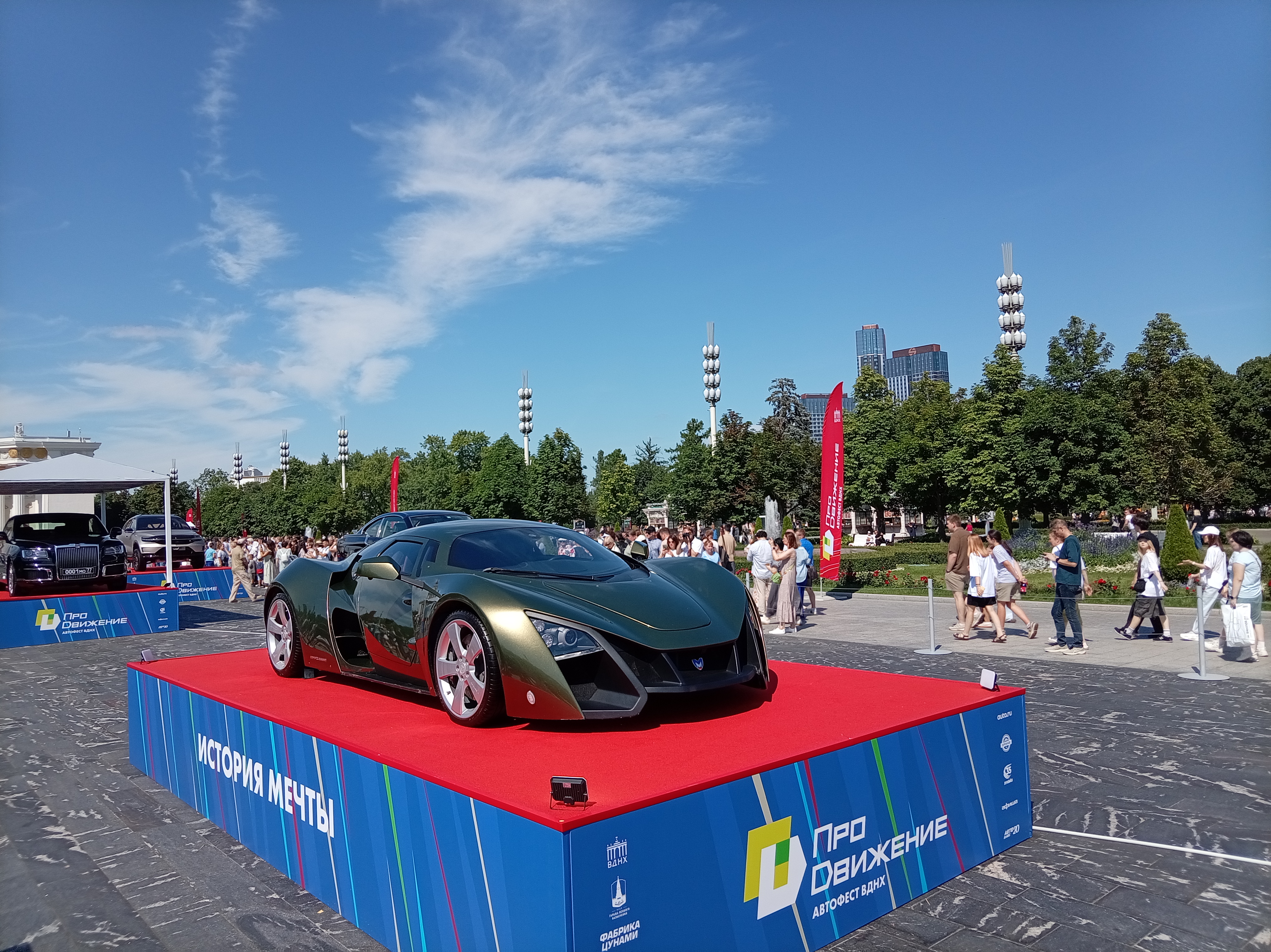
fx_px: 917
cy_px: 476
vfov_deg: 54.8
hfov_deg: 69.4
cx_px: 636
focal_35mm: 25
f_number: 1.8
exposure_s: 1/2151
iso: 100
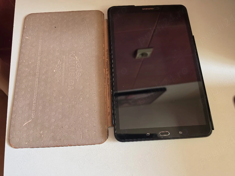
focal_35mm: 23
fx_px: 156
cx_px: 118
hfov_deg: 73.9
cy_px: 88
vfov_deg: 58.9
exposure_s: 1/101
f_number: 1.4
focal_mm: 6.5
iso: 250
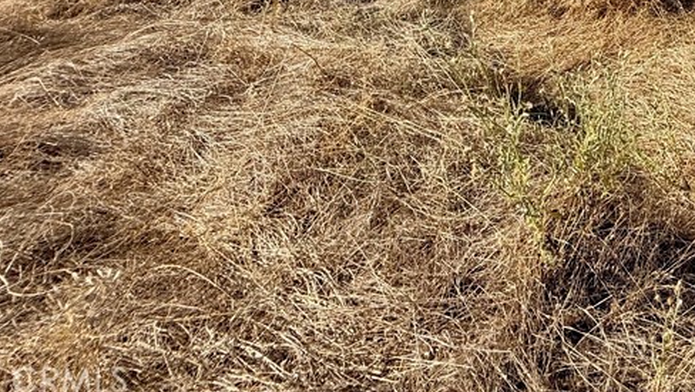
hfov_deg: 52.0
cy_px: -147
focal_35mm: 32
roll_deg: +3.1
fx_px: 590
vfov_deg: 28.4
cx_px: 652
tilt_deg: -6.6
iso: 50
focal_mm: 2.22
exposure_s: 1/1189
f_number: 2.2
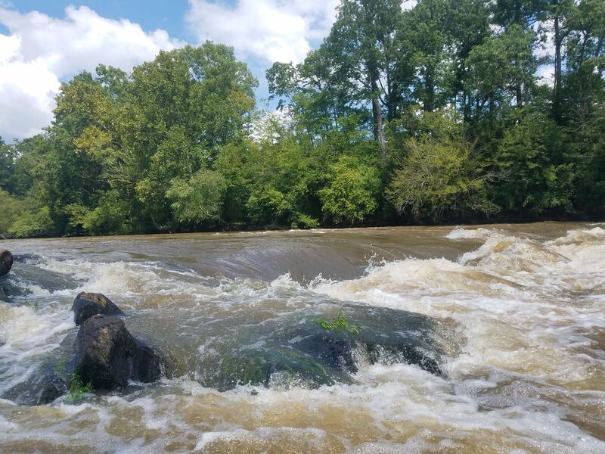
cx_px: 302
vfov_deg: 53.1
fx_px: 454
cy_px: 227
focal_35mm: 26
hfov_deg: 67.3
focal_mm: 4.2
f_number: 1.7
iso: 50
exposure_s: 1/1984
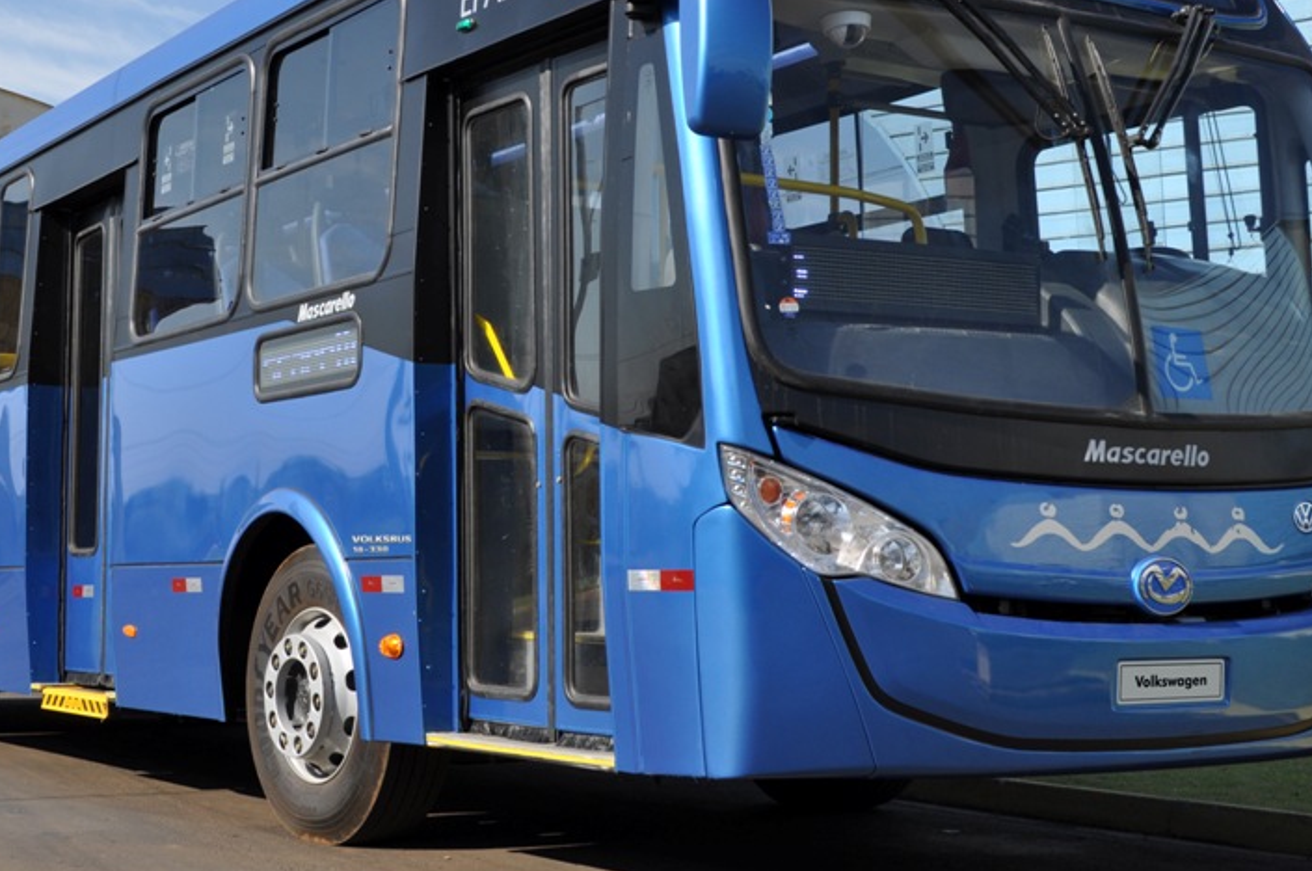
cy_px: 346
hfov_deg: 32.9
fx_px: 2220
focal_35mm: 61
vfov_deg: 22.2
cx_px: 575
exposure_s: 1/320
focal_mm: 28
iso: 200
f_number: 9
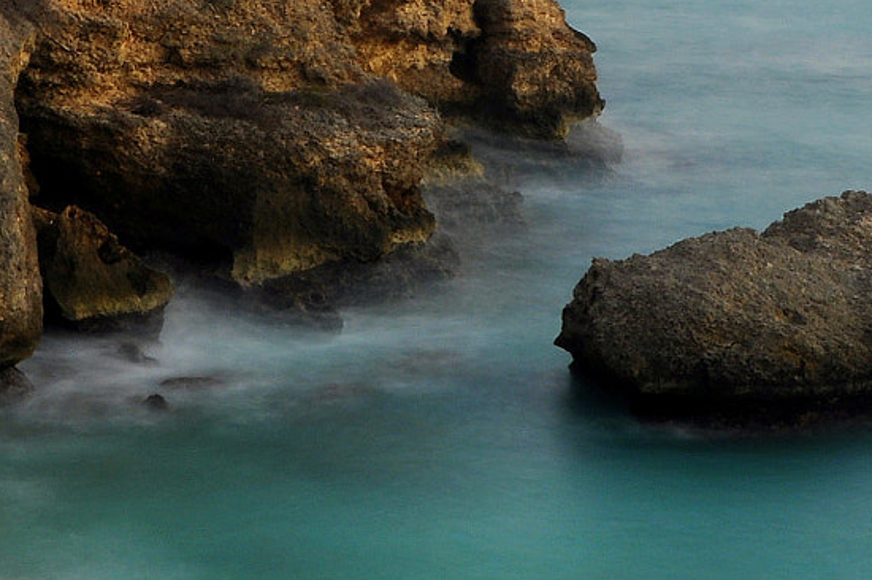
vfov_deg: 10.8
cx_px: 285
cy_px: 109
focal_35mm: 126
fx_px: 3061
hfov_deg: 16.2
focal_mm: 29
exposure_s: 8
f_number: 29
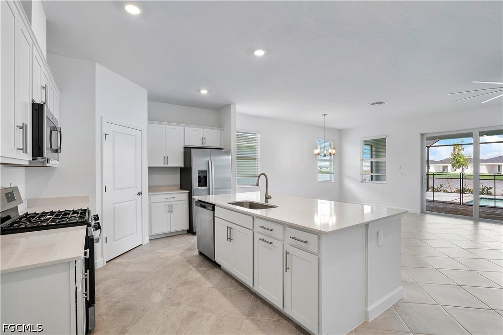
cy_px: 168
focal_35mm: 18
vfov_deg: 67.4
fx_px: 251
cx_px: 252
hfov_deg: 90.0
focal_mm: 18
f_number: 11
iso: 400
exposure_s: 1/20
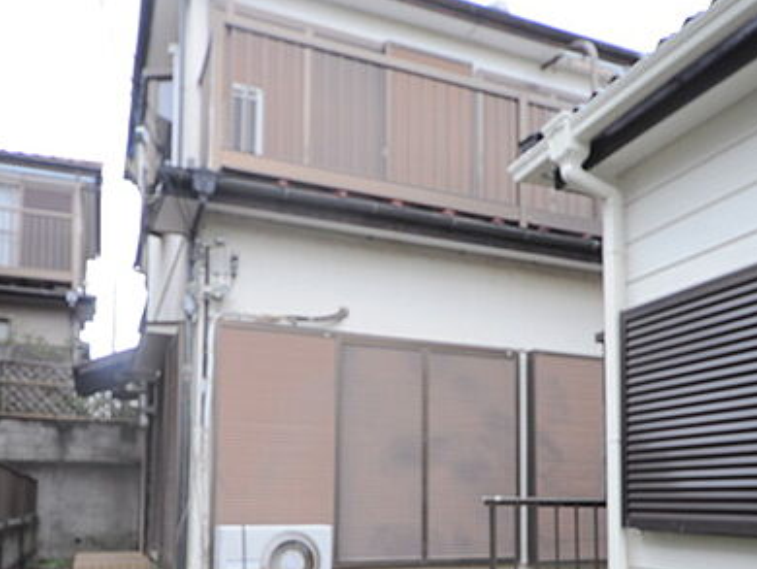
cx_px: 378
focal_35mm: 31
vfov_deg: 43.4
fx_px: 678
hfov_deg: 58.3
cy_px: 454
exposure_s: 1/125
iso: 320
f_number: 5.6
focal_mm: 14
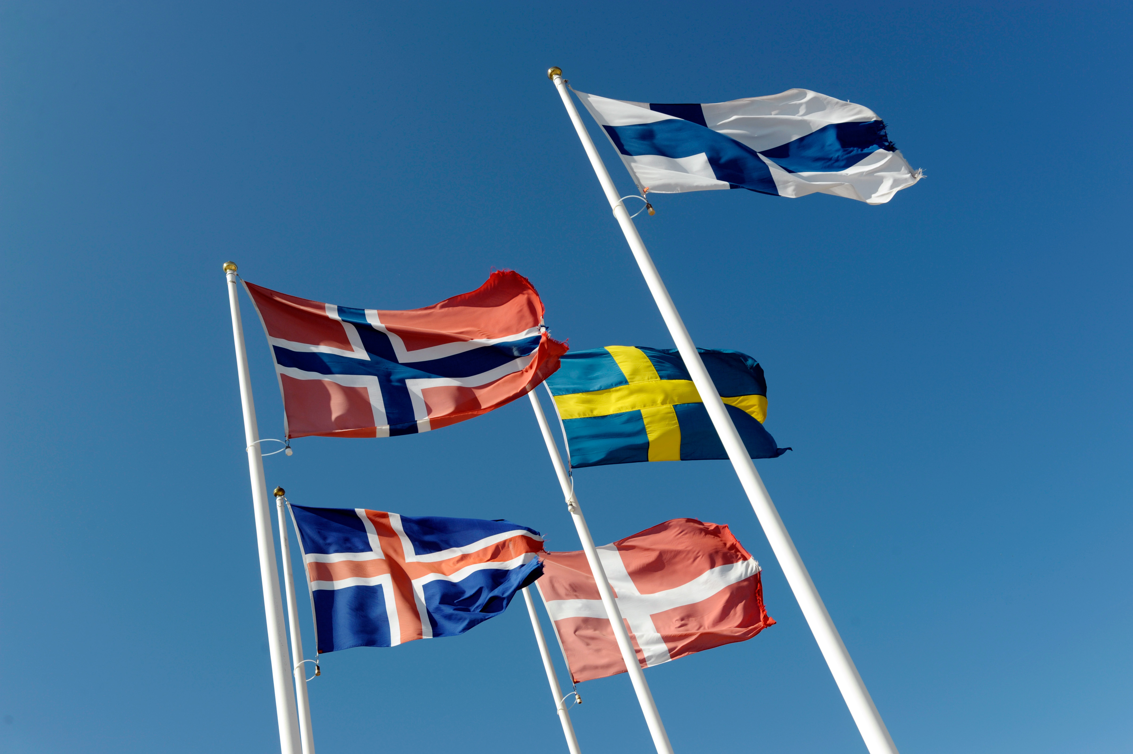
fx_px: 1195
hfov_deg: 50.7
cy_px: 377
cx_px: 566
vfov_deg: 35.0
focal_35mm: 38
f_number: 8
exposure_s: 1/640
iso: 200
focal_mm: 38
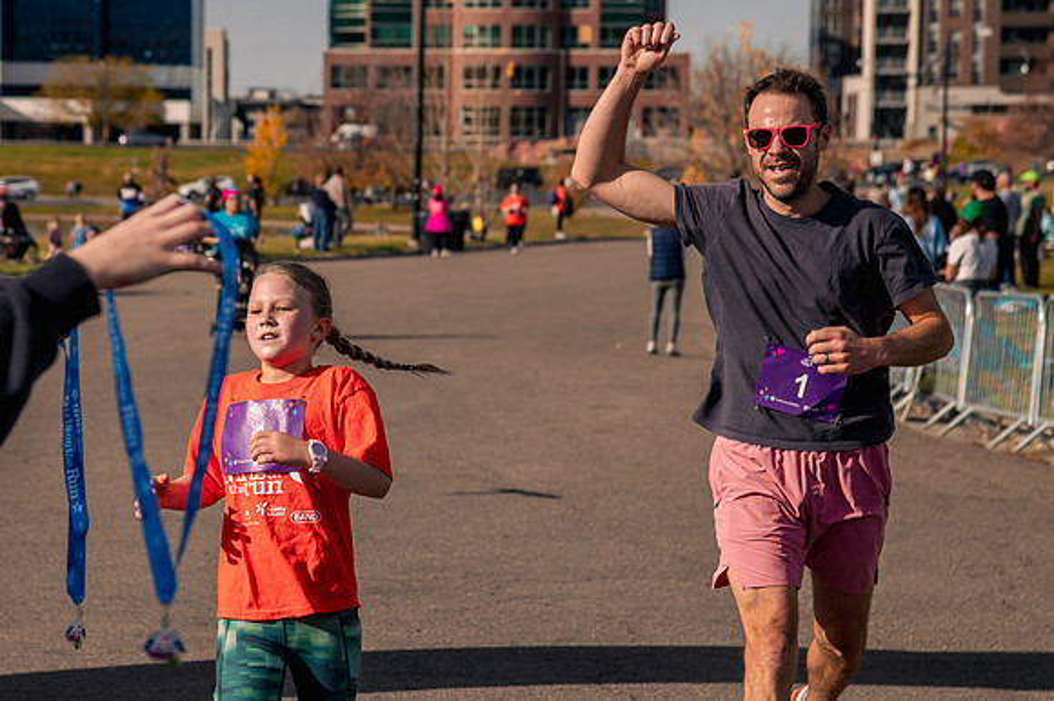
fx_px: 3933
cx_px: 304
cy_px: 326
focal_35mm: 134
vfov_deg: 10.2
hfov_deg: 15.2
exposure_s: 1/1250
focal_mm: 85
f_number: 5.6
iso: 200
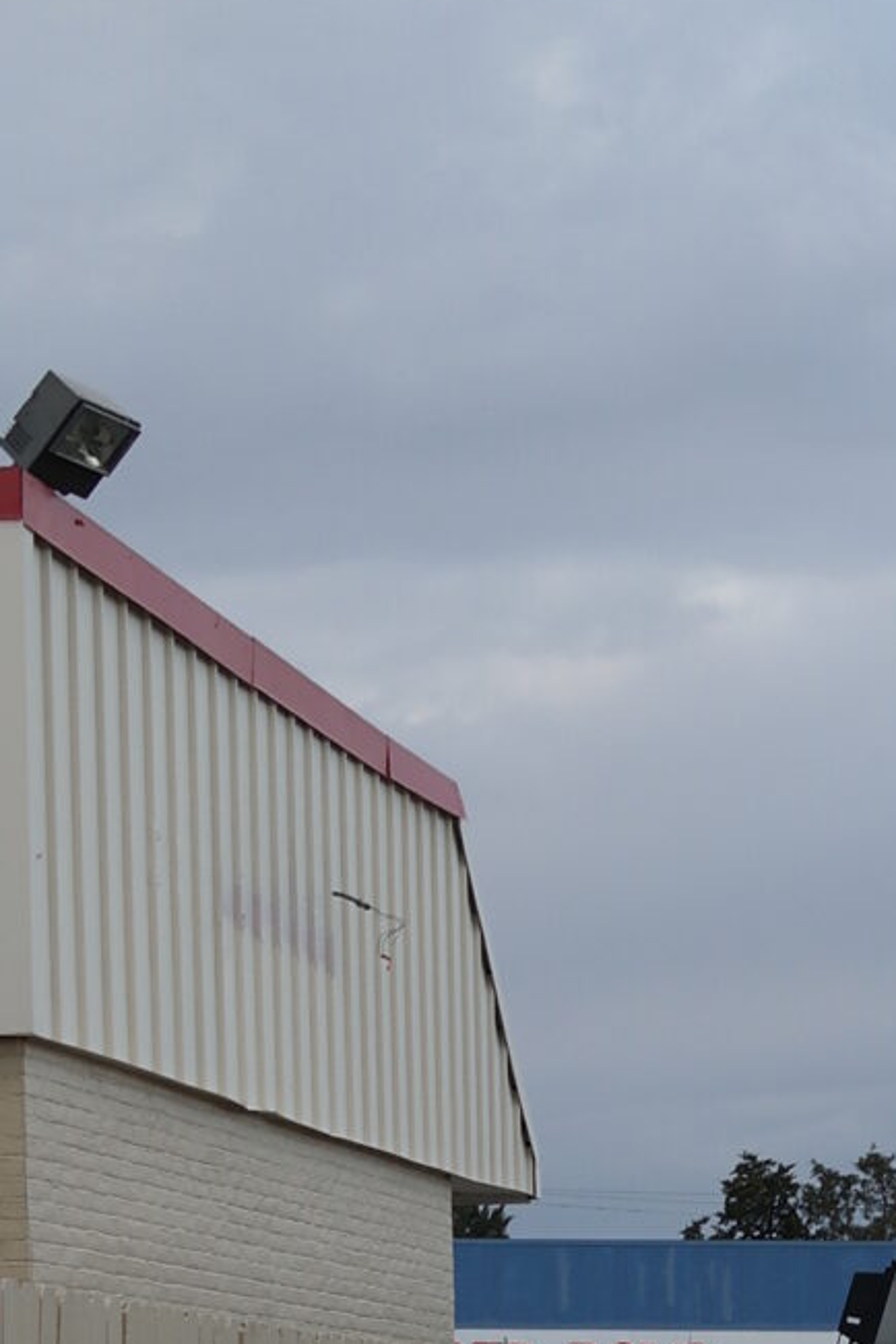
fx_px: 4405
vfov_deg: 16.0
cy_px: 1951
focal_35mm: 118
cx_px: 1267
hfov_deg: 11.2
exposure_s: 1/125
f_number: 4
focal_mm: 20
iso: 100
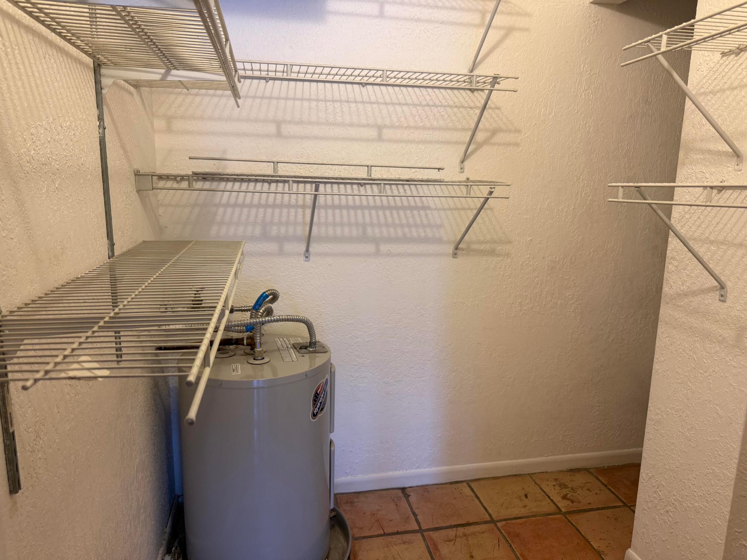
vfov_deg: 56.8
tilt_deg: -11.5
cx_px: 374
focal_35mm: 24
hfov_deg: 71.6
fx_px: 518
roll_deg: -1.4
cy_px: 280
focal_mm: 6.76
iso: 200
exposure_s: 1/60
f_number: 1.78
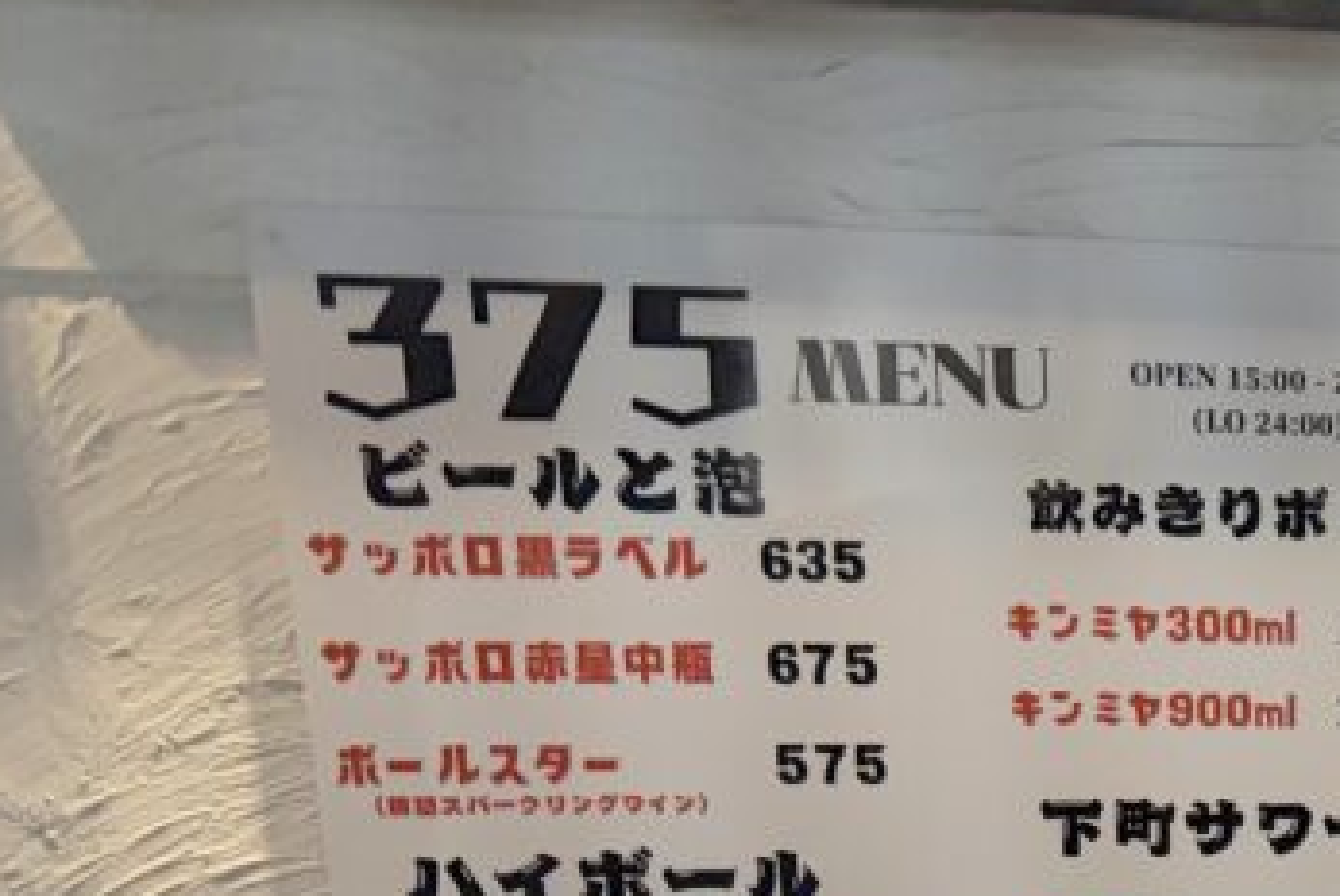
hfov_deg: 25.6
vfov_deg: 18.6
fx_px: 2570
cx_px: 1691
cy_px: 1101
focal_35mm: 69
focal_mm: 6.76
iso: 1000
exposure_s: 1/30
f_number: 1.78
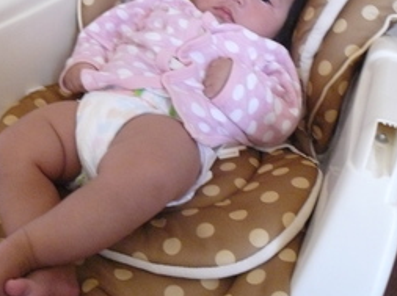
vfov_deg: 25.6
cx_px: 154
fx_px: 653
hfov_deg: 33.7
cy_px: 121
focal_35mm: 57
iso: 400
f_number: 2.8
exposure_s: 1/30
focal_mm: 6
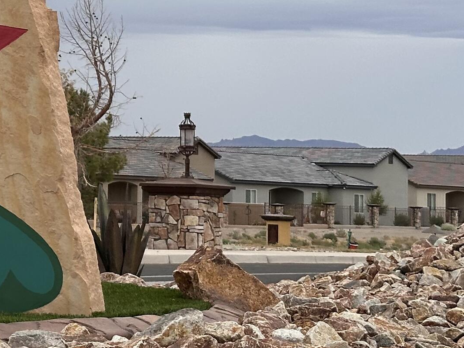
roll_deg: +0.1
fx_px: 1809
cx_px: -164
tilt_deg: +5.4
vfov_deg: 10.9
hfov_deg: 14.0
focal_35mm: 135
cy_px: 37
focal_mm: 6.86
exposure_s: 1/1357
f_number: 1.78
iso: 64
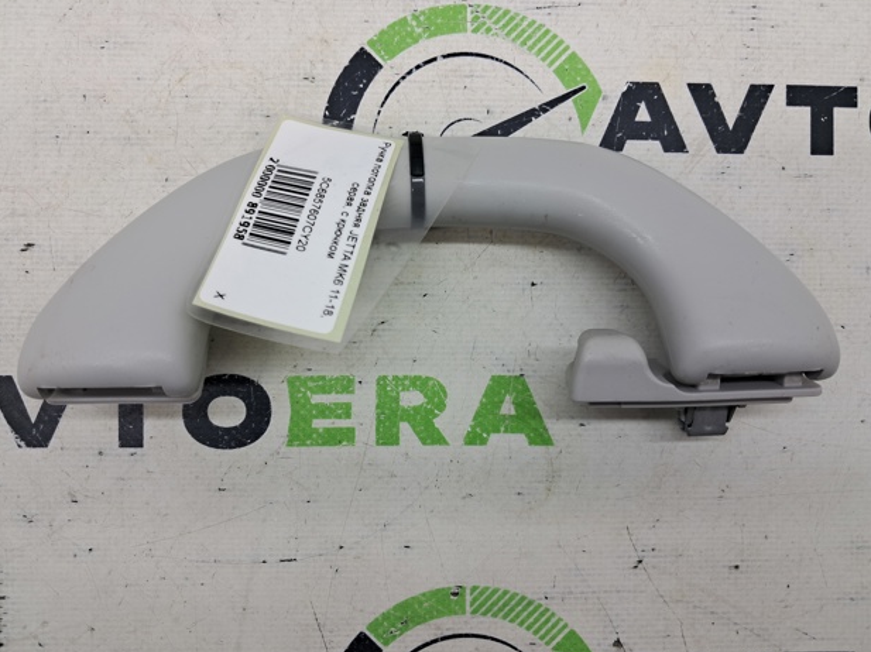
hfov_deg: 63.5
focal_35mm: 28
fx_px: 704
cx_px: 424
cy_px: 328
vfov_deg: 49.7
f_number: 1.8
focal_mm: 4
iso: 50
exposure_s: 1/50
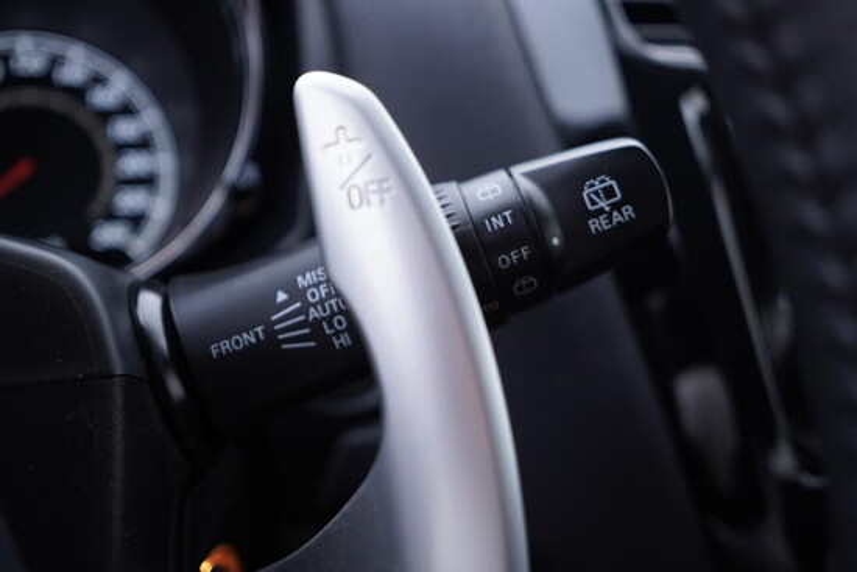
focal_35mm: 36
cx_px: 428
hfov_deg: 53.1
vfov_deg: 36.9
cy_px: 286
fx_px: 857
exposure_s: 1/40
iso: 160
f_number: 2.8
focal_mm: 24
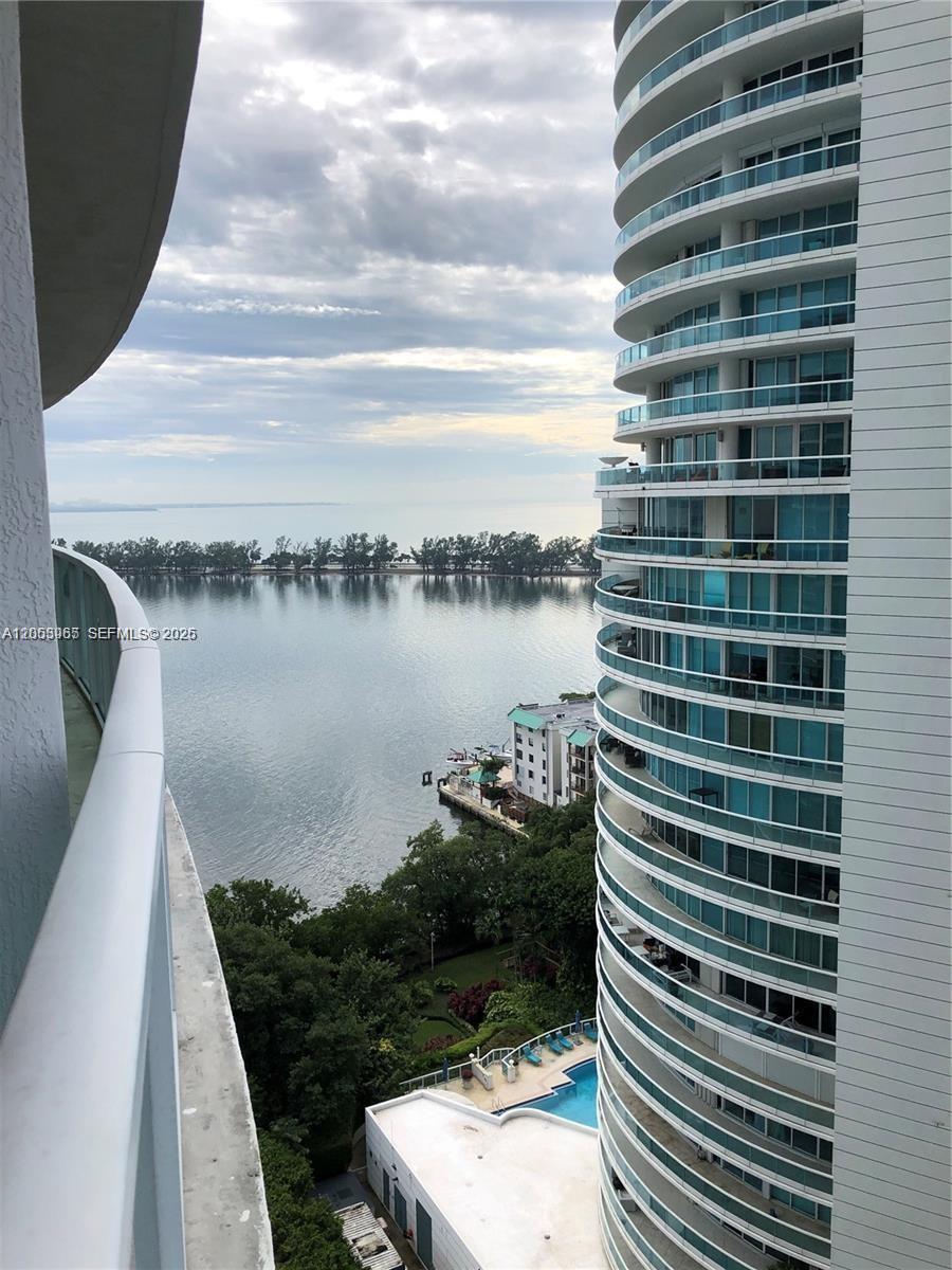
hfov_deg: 49.7
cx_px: 476
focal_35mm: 28
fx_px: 1027
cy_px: 635
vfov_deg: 63.4
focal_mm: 4
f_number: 1.8
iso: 25
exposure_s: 1/2433
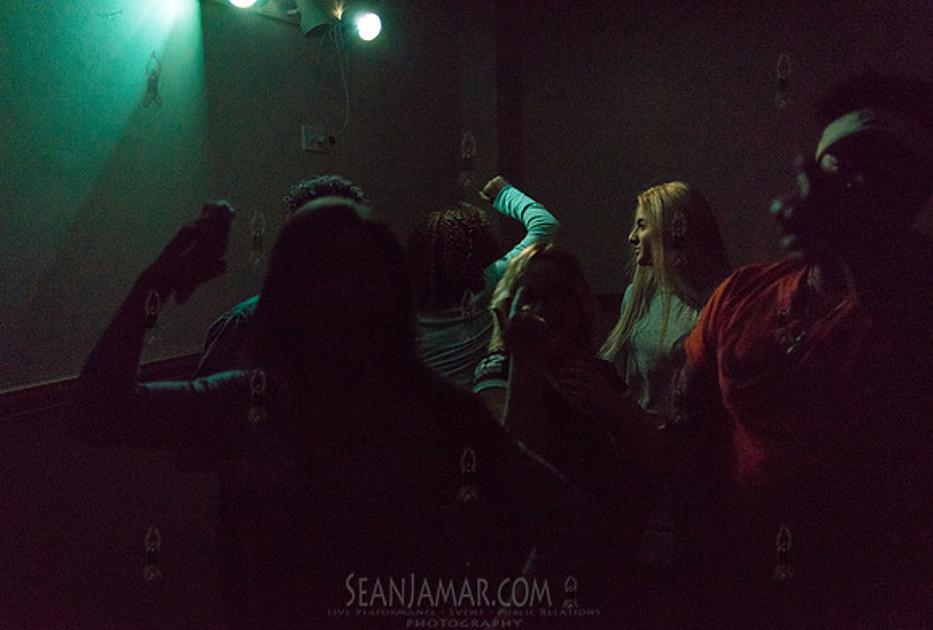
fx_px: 951
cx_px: 444
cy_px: 326
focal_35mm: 37
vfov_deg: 36.7
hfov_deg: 52.3
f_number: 2
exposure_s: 1/200
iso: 5000
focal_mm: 35
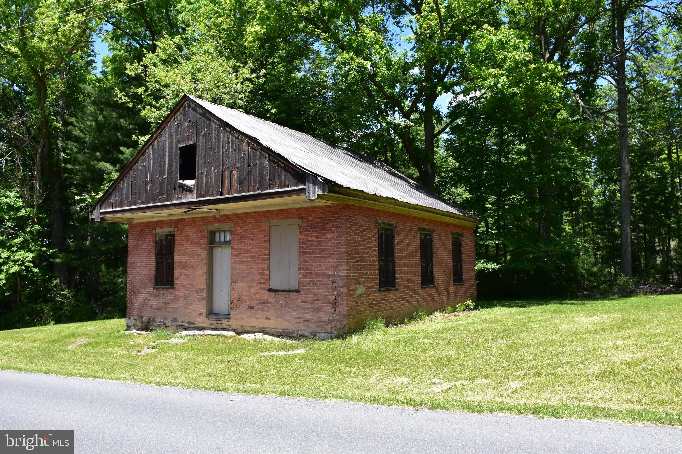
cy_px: 227
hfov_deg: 67.4
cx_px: 341
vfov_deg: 47.9
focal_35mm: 27
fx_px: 511
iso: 400
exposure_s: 1/250
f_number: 10
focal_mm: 18
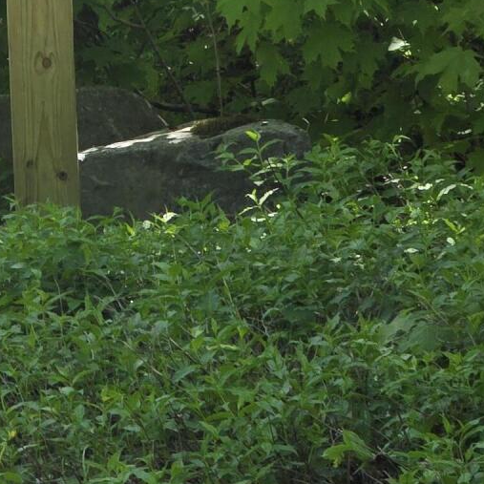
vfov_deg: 4.4
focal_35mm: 401
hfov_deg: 4.3
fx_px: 6343
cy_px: -110
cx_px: -224
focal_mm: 18.6
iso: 64
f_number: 3.4
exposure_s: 1/267
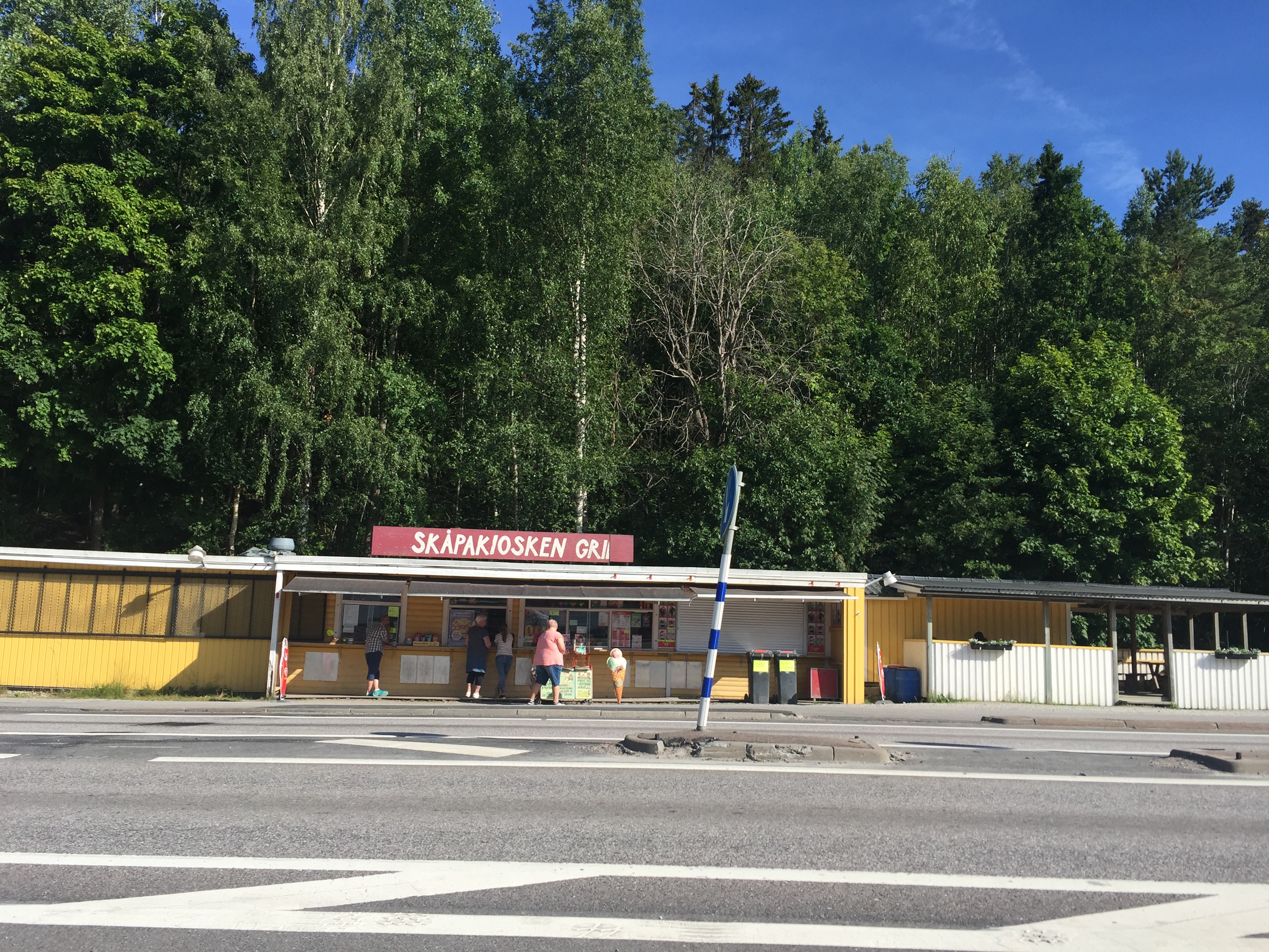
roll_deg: -3.4
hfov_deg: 61.7
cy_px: 476
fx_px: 1063
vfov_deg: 48.2
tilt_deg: +9.1
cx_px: 634
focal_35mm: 29
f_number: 2.2
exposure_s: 1/1319
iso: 32
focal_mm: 4.15
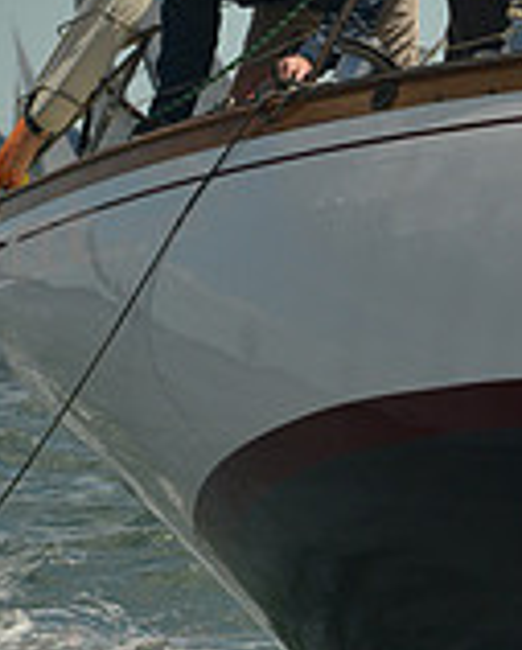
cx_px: 421
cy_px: 8
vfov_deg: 3.5
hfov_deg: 2.8
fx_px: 10591
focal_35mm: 550
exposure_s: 1/800
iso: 400
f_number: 9
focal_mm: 160
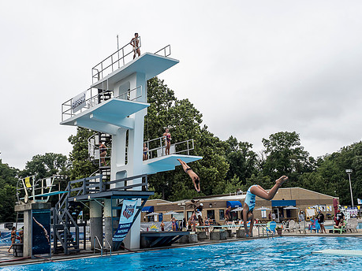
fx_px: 387
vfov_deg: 38.5
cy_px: 162
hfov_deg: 50.2
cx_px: 180
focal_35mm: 37
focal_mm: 12
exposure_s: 1/250
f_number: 7.1
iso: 200
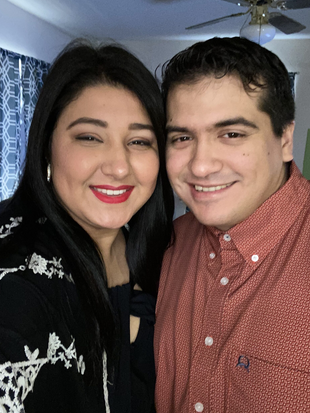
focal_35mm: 31
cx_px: 150
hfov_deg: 45.4
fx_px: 370
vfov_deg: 58.3
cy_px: 206
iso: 400
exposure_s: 1/18
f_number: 2.2
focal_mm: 2.71
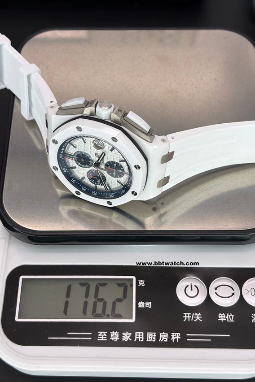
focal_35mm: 55
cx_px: 129
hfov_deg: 24.6
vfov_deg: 36.2
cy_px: 191
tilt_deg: -57.0
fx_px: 584
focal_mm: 5.96
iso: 32
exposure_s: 1/612
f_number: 1.6
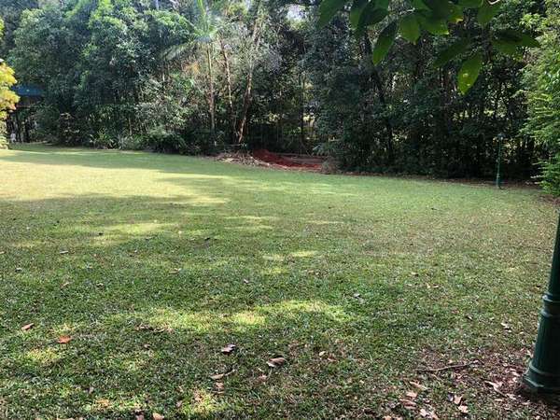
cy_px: 210
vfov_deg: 49.7
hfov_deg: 63.4
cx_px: 280
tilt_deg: -10.7
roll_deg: +2.2
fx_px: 453
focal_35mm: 28
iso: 20
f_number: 1.8
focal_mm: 4
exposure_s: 1/120
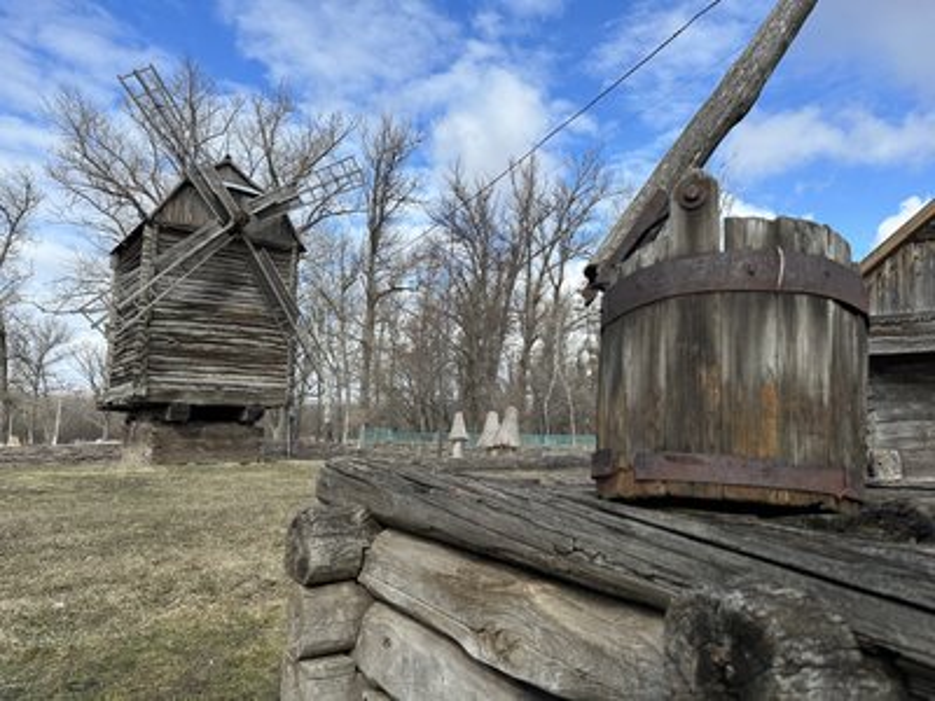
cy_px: 350
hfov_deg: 71.6
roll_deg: +0.1
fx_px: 648
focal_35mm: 24
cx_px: 468
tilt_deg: +6.9
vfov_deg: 56.8
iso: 80
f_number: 1.78
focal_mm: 6.86
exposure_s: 1/3861
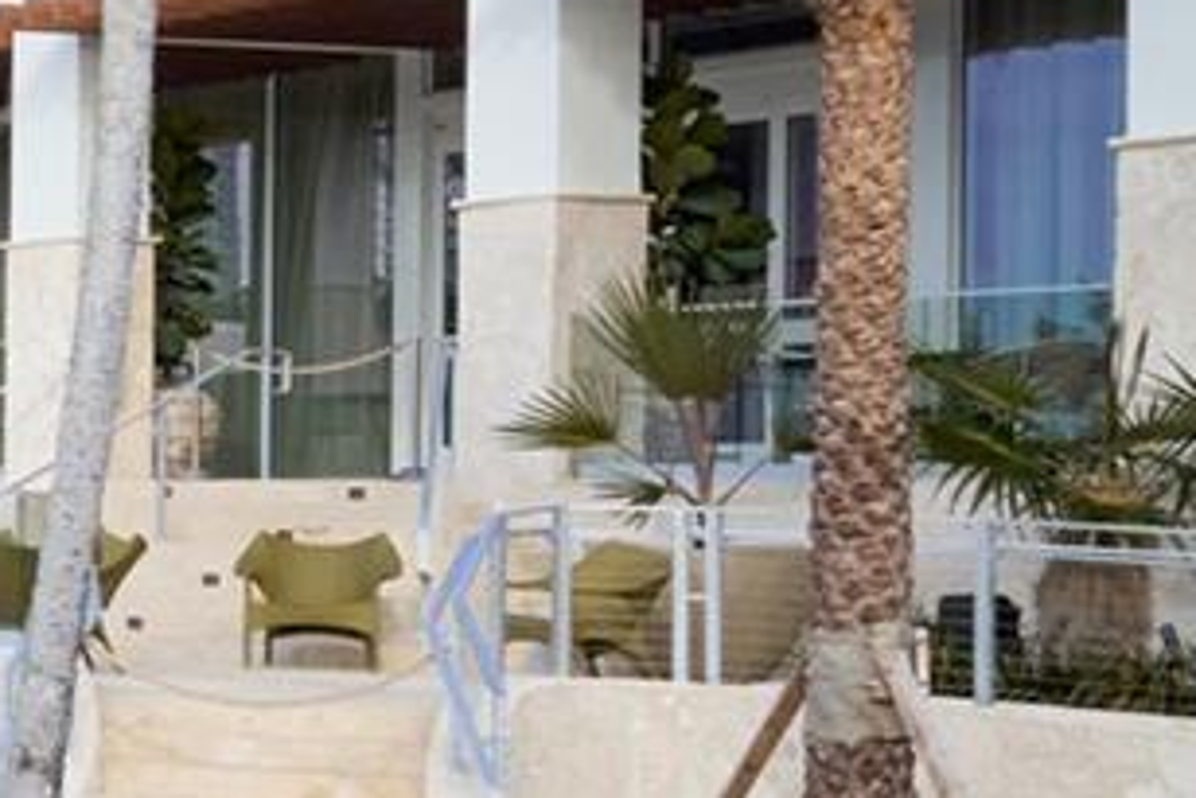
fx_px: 3290
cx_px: -1889
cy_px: 455
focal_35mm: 99
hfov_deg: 13.3
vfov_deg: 13.8
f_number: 14
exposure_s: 1/400
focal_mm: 19
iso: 800
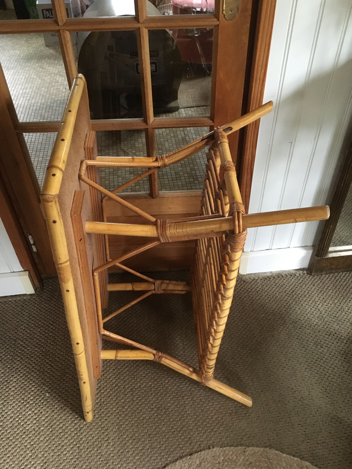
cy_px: 234
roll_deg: +0.8
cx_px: 176
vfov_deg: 61.7
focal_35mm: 29
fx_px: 393
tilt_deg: -41.9
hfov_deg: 48.2
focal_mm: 4.15
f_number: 2.2
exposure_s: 1/17
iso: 320
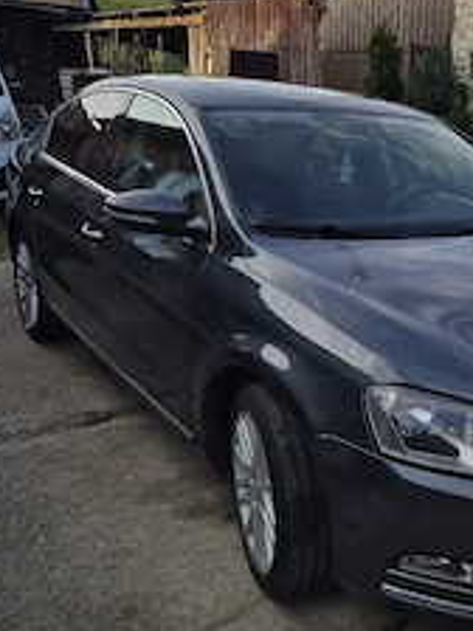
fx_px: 747
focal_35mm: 41
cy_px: 344
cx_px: 403
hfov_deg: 33.7
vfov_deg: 45.7
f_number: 1.8
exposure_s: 1/588
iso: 25
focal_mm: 5.4
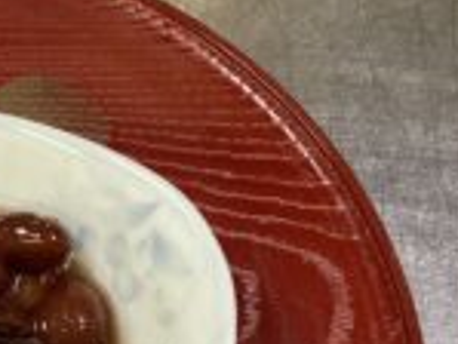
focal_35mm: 78
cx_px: -54
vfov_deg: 18.4
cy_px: 352
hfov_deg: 23.4
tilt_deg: -65.0
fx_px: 1033
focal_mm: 3.3
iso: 160
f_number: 2.4
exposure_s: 1/60
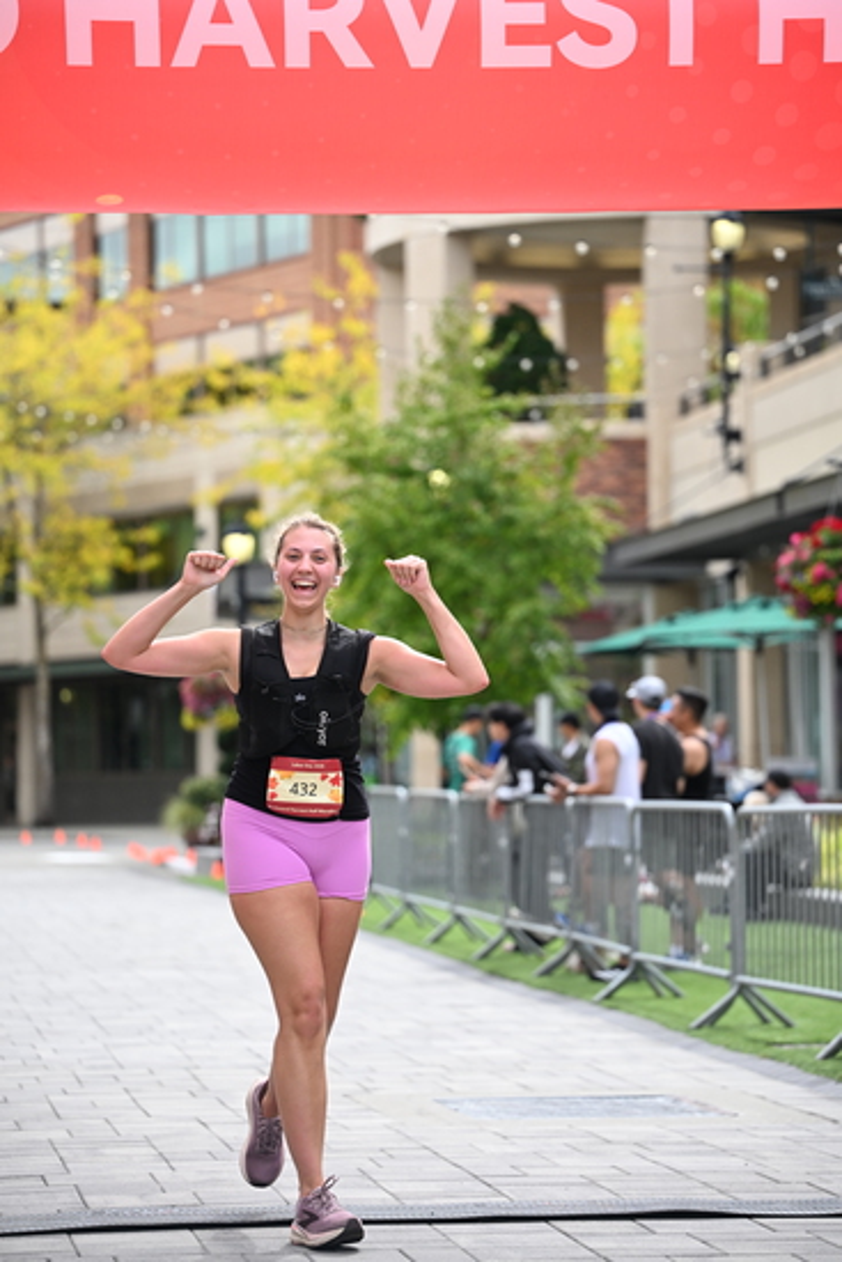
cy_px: 631
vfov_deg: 18.6
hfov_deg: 12.5
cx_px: 421
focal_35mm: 110
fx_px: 3856
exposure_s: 1/2500
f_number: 2.8
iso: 640
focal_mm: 110
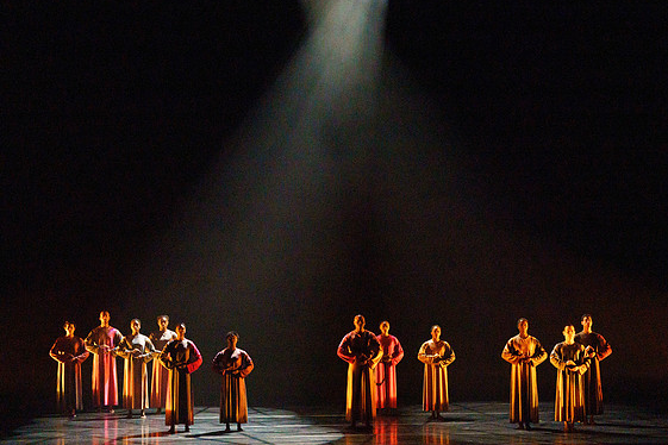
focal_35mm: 118
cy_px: 198
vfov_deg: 11.6
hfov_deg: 17.3
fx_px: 2189
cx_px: 340
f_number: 5.6
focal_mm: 100
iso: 5000
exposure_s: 1/250
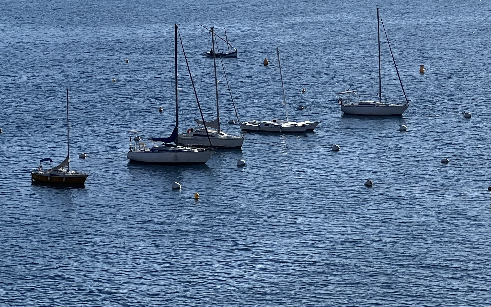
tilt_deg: -2.9
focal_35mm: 164
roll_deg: +0.6
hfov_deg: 12.8
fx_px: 2194
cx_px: 327
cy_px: -13
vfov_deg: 8.0
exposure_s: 1/1575
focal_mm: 9
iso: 32
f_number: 2.8
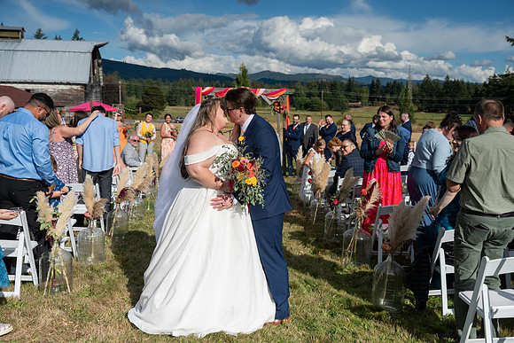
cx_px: 257
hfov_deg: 54.4
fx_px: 500
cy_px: 172
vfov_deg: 37.9
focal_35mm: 35
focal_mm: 35
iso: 400
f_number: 5
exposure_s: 1/8000
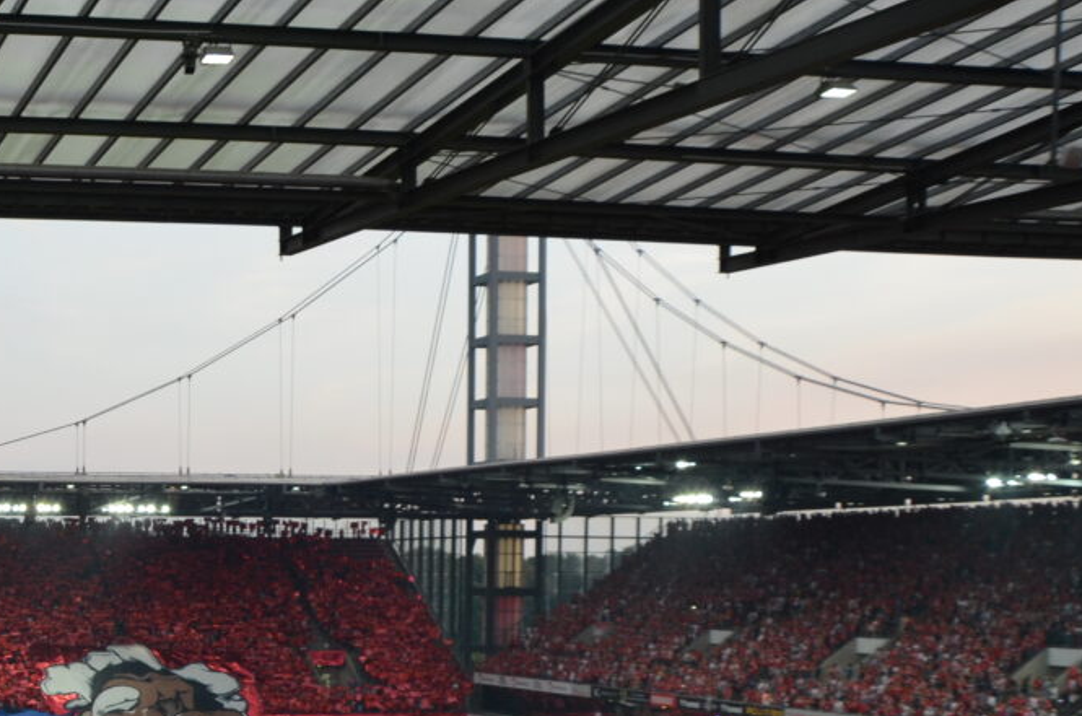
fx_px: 1949
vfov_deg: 20.2
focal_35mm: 65
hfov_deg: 27.9
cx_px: -151
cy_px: 703
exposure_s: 1/125
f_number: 5.6
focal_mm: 18
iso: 400
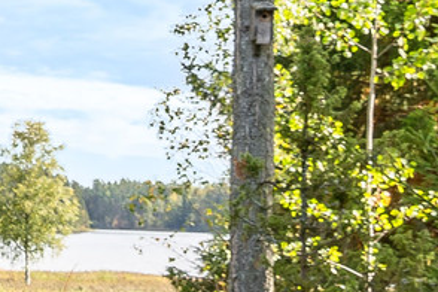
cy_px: 293
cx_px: -538
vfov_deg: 9.3
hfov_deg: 11.9
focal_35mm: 147
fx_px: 1788
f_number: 8
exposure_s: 1/160
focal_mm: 30
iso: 200
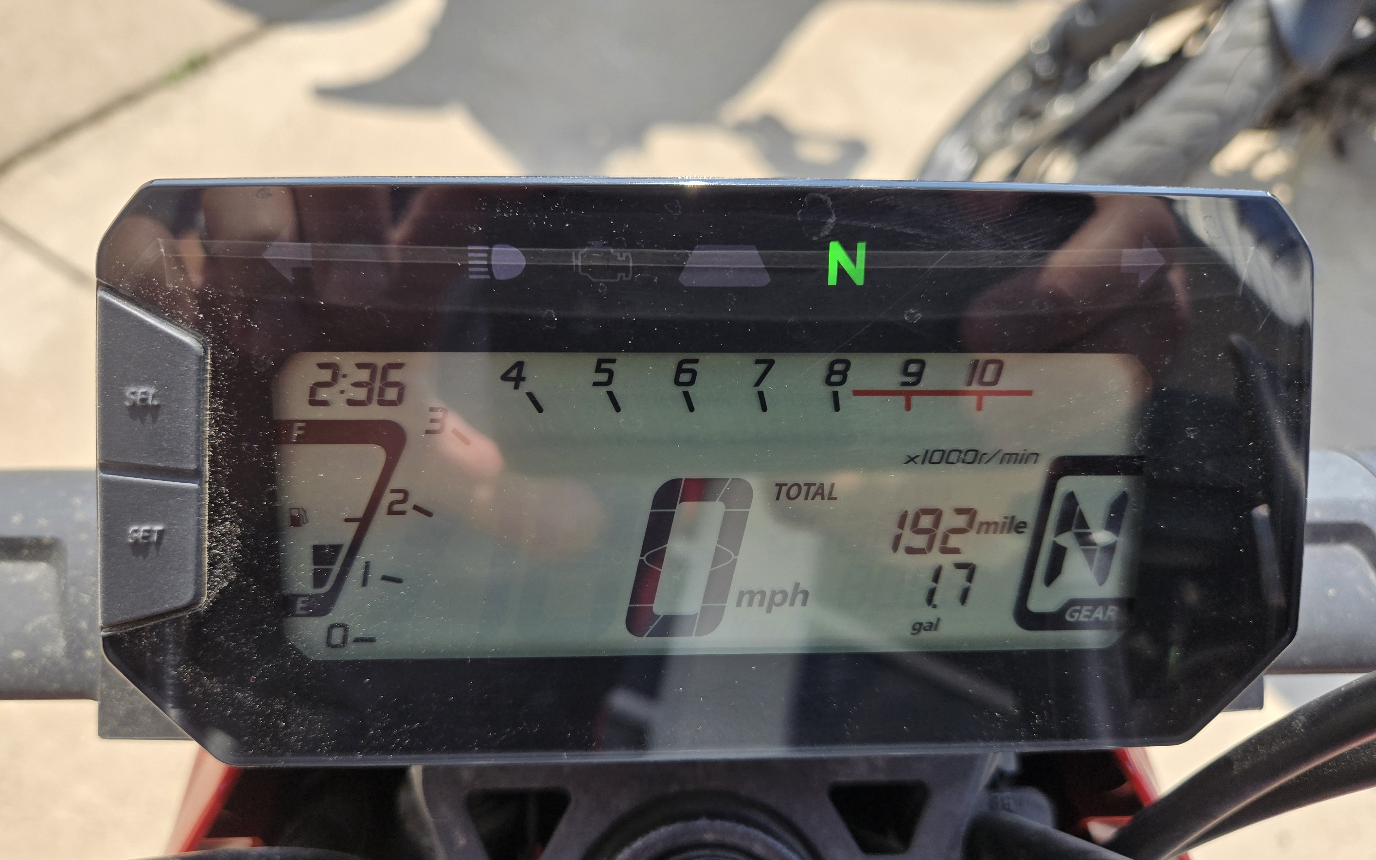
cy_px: 465
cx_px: 697
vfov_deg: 49.2
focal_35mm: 25
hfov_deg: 72.5
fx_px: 937
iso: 25
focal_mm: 5.4
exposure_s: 1/648
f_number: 1.8
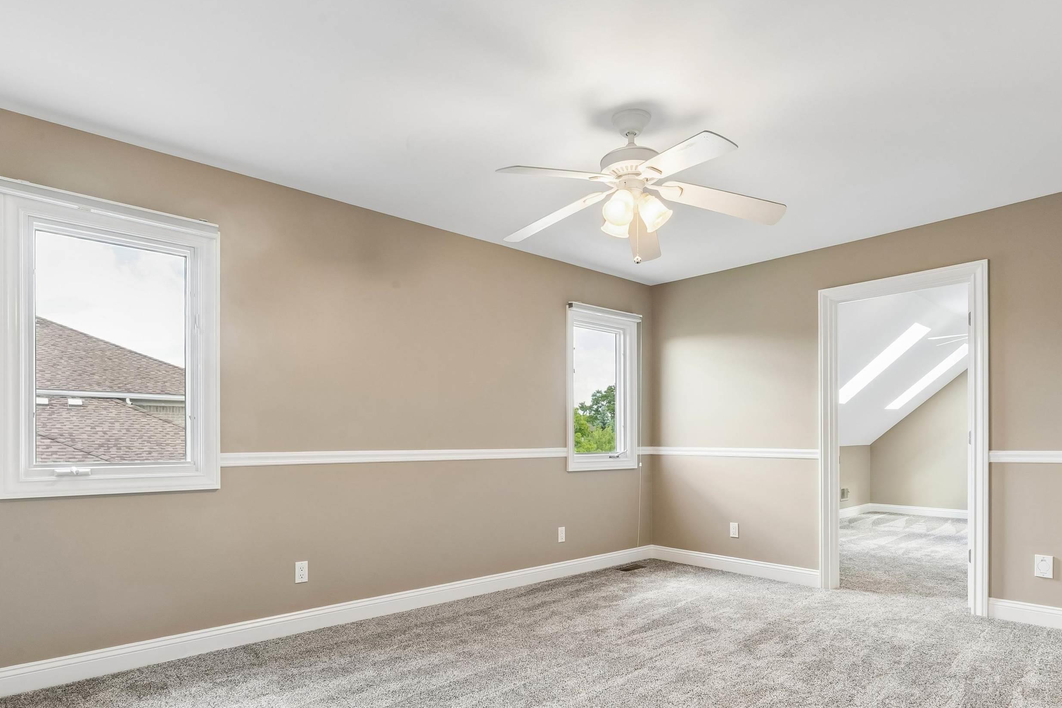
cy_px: 433
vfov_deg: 61.3
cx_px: 531
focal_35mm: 20
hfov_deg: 84.0
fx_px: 590
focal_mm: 16
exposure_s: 1/5
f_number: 14
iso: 400
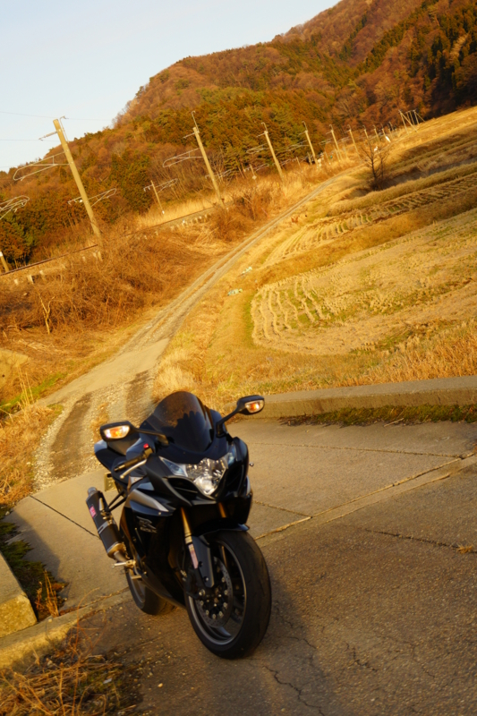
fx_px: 1153
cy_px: 358
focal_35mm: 58
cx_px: 238
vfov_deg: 34.5
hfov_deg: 23.4
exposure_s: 1/750
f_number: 4.5
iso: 320
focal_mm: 39
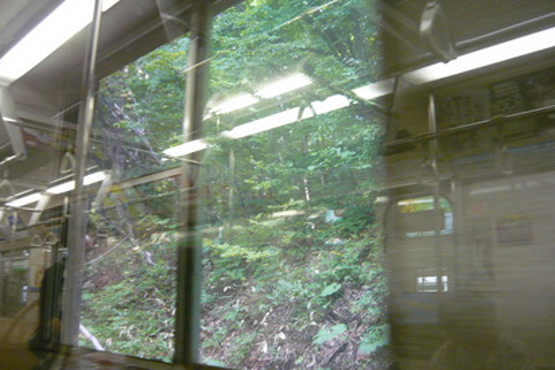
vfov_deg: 37.9
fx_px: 540
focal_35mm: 35
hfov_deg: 54.4
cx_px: 279
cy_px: 182
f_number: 2.8
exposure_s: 1/25
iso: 400
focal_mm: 5.5
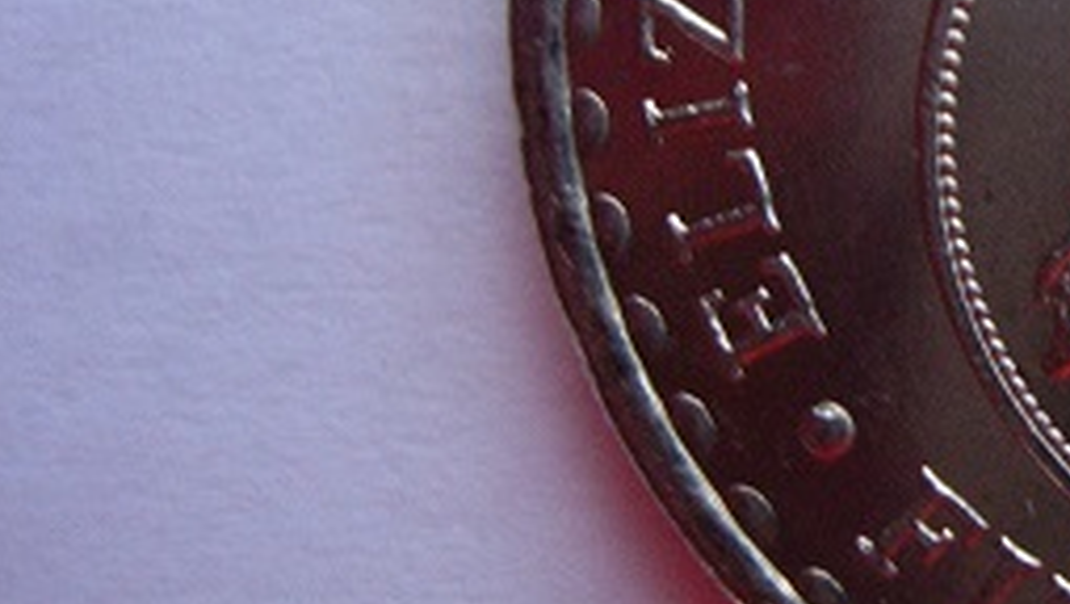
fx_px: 2982
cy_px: 55
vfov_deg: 11.5
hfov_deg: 19.0
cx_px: 1343
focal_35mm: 105
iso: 158
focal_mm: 7.8
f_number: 2.8
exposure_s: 1/32
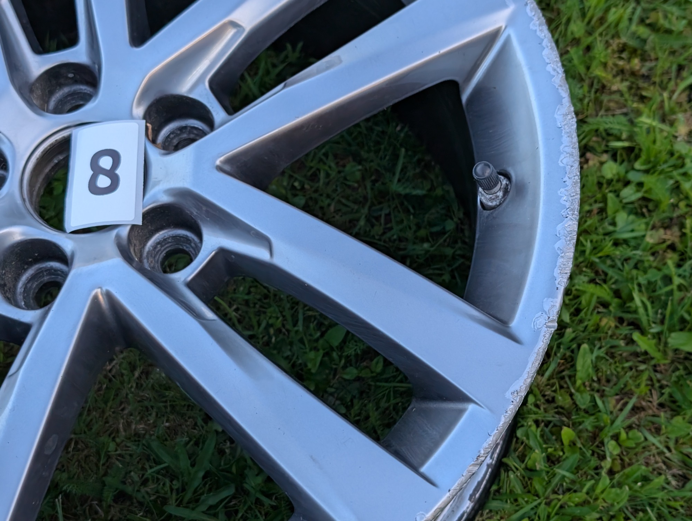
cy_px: 260
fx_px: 981
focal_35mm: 49
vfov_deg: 29.7
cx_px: 346
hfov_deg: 38.9
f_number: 1.68
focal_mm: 6.9
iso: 266
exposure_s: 1/560
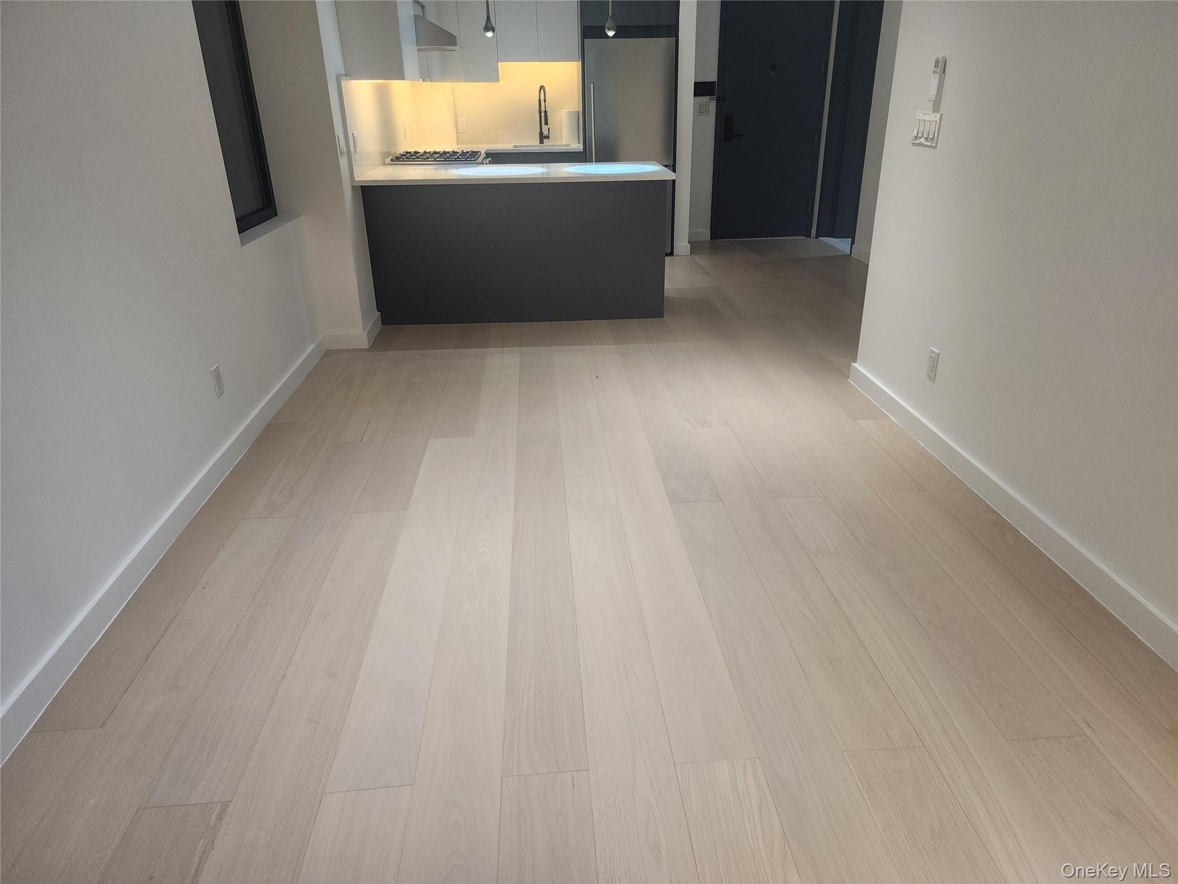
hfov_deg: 73.9
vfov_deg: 58.9
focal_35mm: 23
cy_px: 442
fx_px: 783
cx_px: 589
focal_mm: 6.4
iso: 200
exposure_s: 1/180
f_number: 1.8
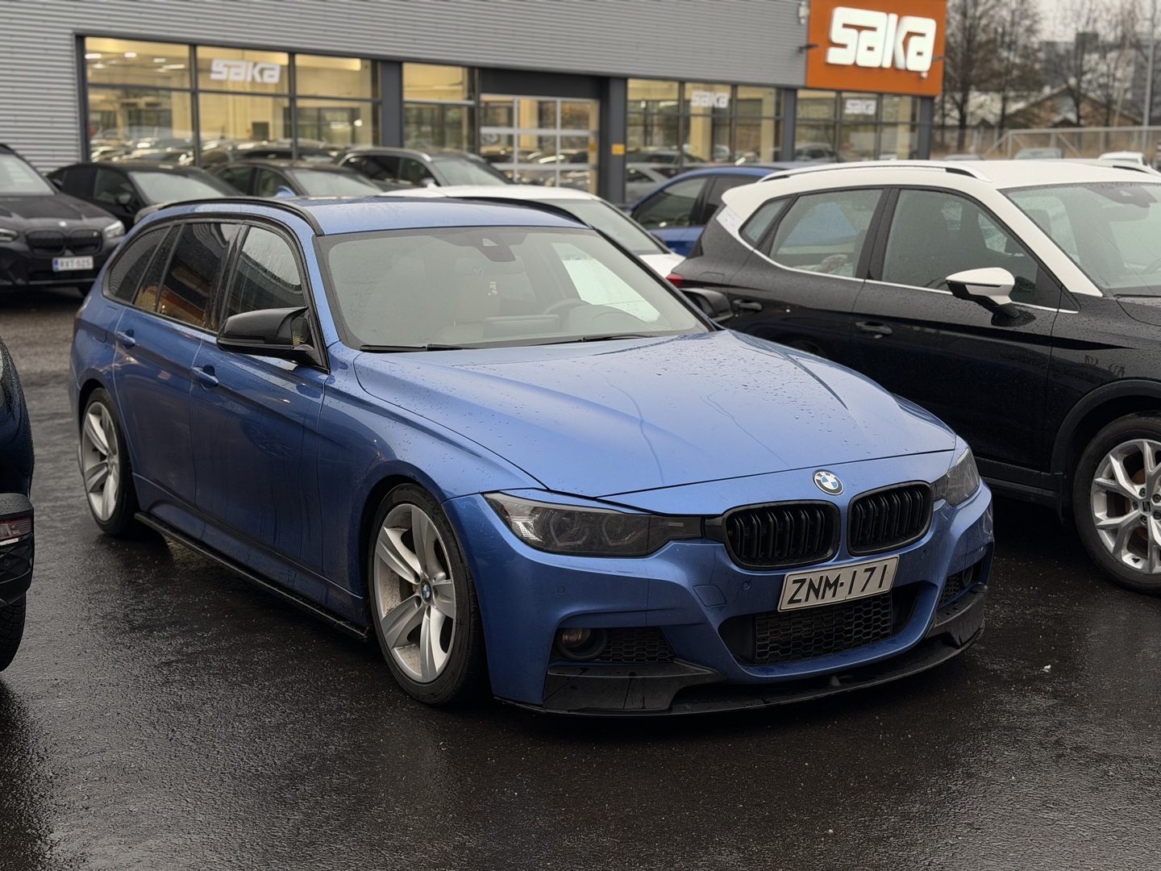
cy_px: 436
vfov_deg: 30.3
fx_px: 1610
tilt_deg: -10.3
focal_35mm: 48
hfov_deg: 39.7
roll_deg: -1.1
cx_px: 580
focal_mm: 6.76
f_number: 1.78
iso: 64
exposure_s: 1/121
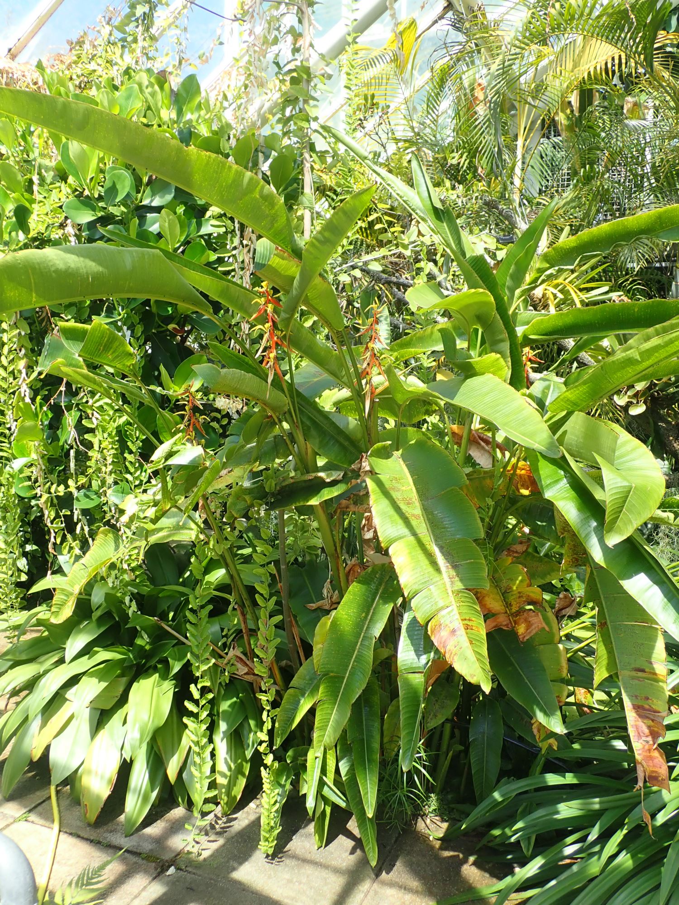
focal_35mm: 30
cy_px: 452
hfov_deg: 46.8
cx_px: 340
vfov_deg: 60.0
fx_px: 785
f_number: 3.2
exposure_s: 1/250
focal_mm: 5.5
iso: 100
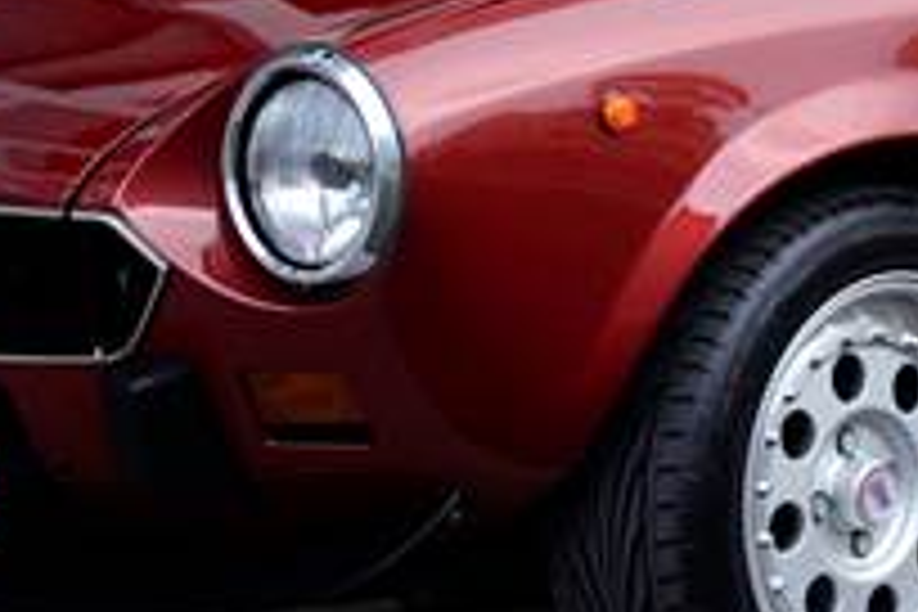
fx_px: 11015
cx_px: 868
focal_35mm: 432
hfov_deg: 4.8
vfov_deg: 3.2
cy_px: -346
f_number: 6.3
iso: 200
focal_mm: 92
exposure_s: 1/80
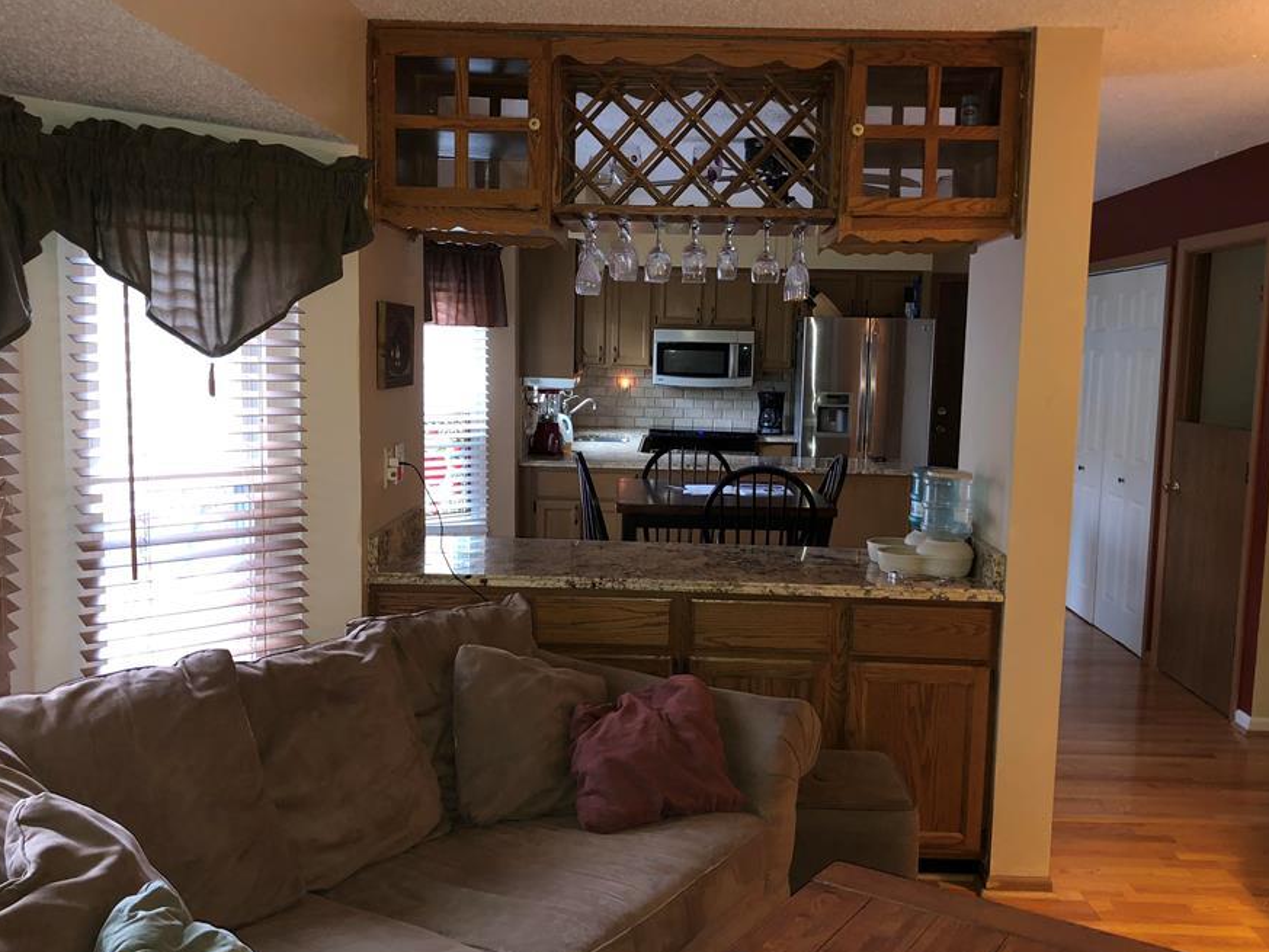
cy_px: 509
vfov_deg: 41.8
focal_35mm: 34
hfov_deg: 53.9
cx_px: 670
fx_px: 1247
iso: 100
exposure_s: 1/7
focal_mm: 3.99
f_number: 1.8
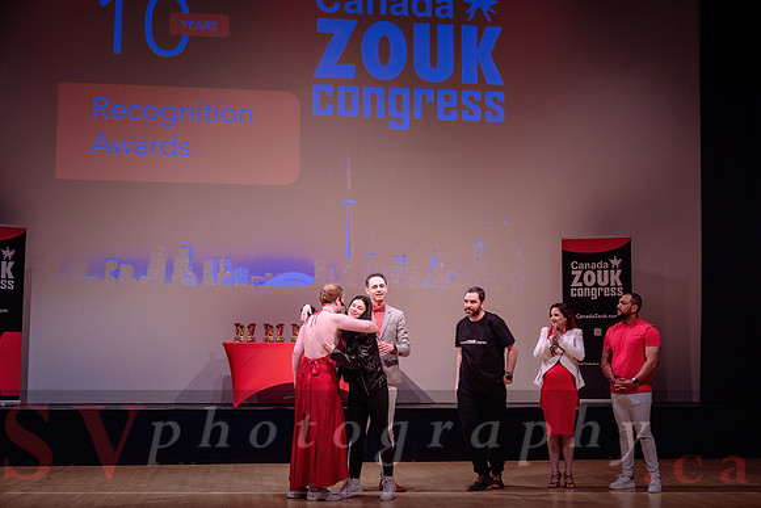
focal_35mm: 49
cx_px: 398
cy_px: 260
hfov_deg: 40.3
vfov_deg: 27.5
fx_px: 1036
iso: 1250
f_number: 3.5
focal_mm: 46
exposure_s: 1/320
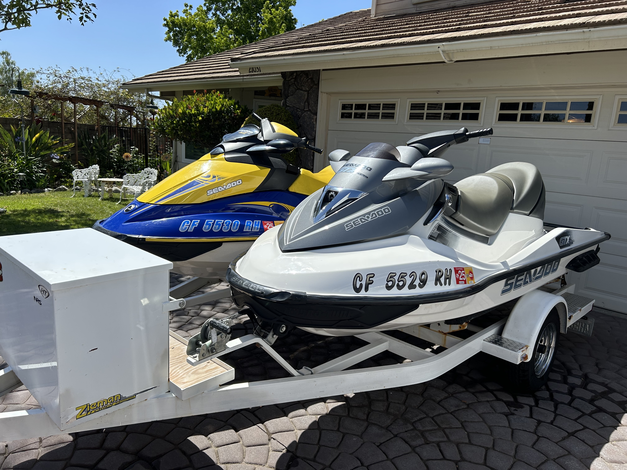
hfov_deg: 67.3
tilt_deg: -11.1
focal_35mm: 26
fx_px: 471
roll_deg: -3.5
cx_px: 314
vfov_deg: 53.1
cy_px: 235
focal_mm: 5.7
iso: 50
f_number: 1.5
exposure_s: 1/4274
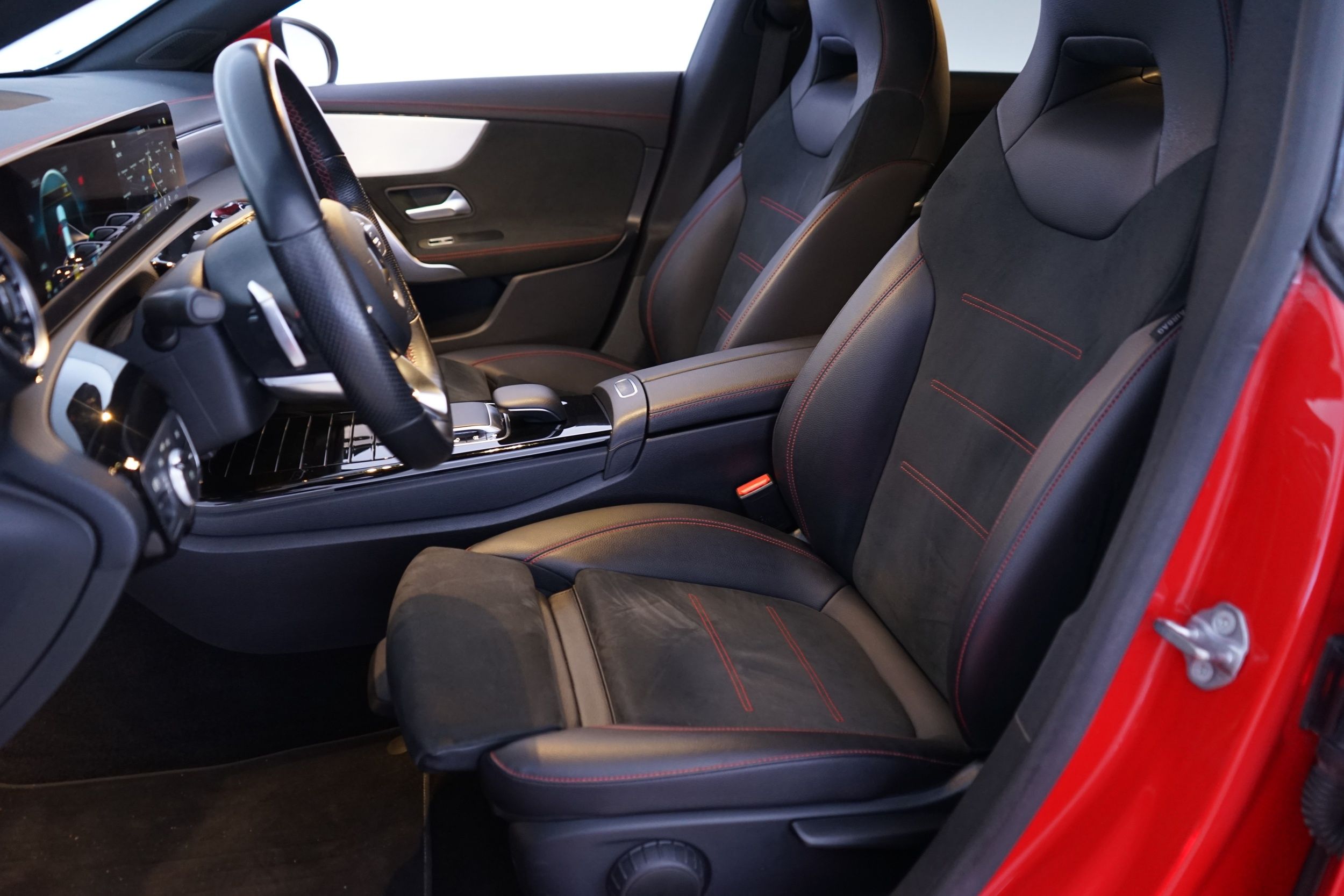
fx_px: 1045
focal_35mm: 28
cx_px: 672
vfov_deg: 46.4
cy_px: 448
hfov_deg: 65.5
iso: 1250
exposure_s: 1/10
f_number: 3.5
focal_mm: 28
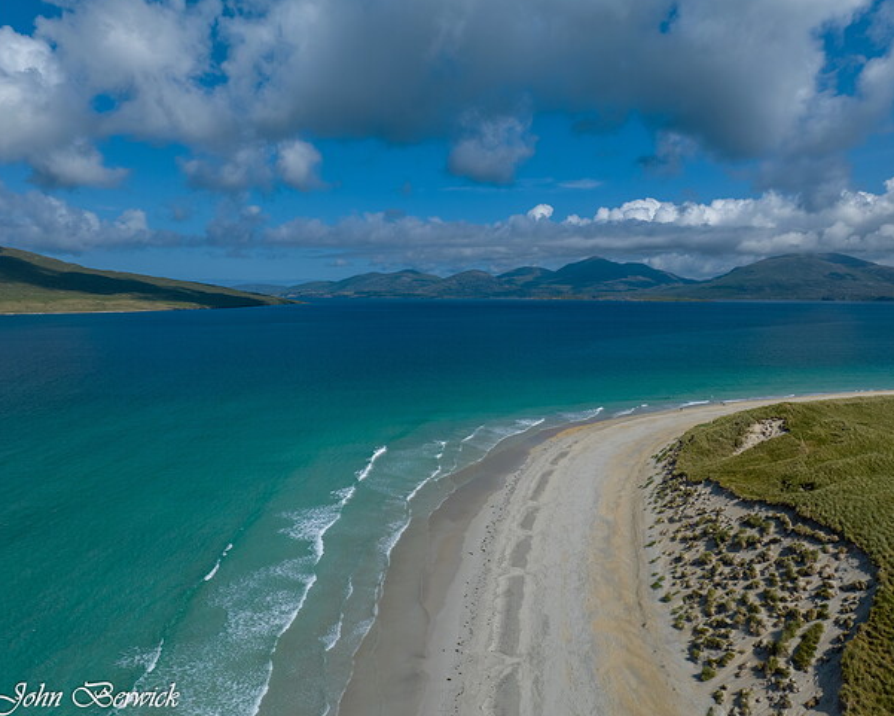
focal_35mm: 26
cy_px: 350
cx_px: 457
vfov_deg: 54.9
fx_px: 688
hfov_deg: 66.0
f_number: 4
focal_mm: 12.29
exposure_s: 1/8000
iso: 100
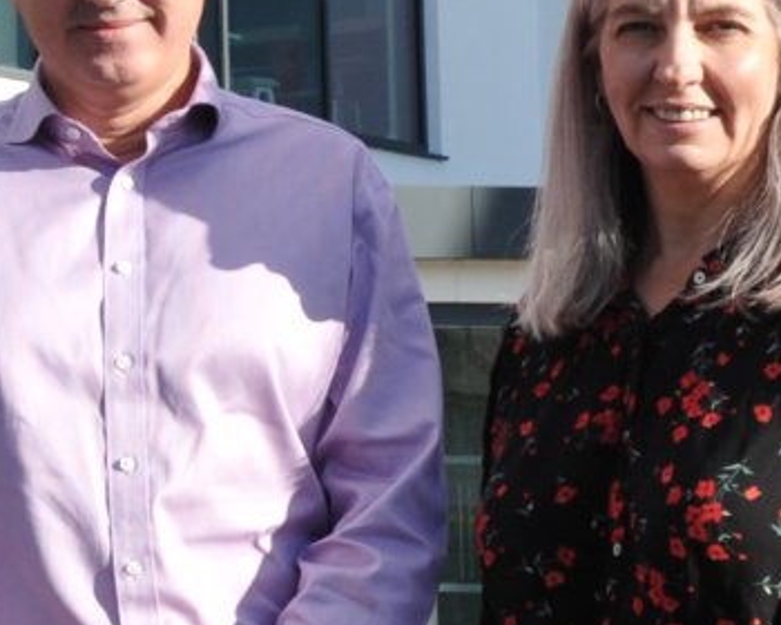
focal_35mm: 170
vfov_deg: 9.1
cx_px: -906
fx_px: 3929
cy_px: 103
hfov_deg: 10.3
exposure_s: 1/640
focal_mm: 31
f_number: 13
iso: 1000
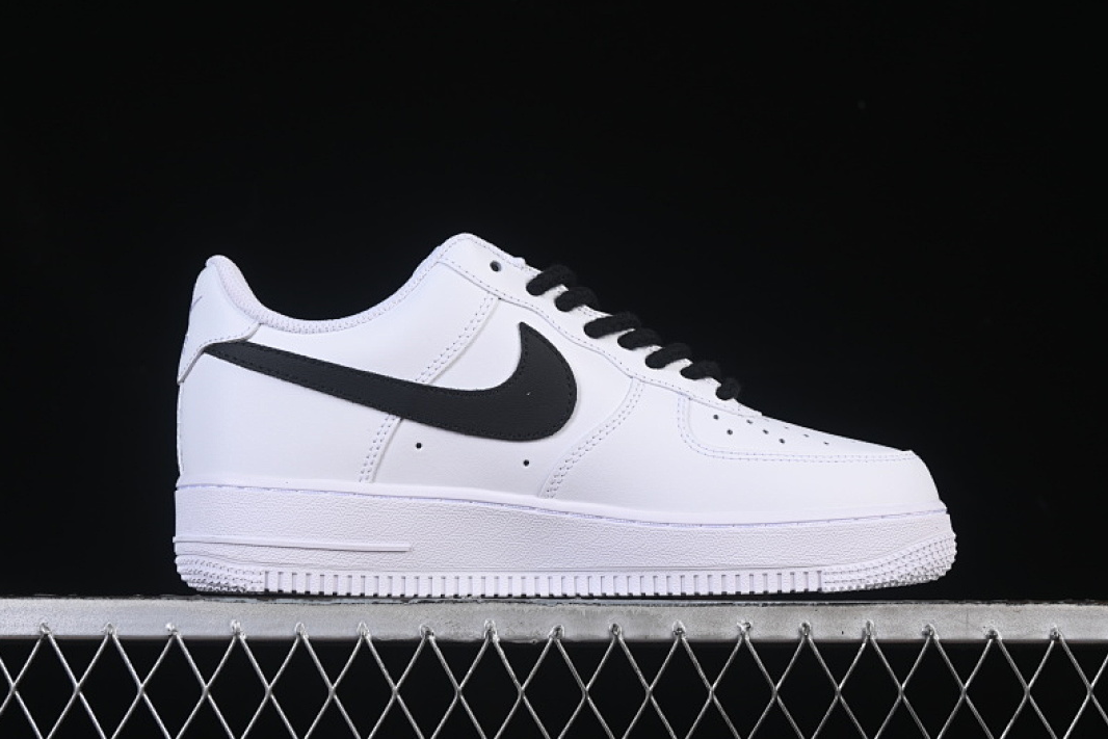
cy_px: 369
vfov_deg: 18.0
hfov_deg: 26.6
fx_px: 2339
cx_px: 557
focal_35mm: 76
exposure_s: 1/100
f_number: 8
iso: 160
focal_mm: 50
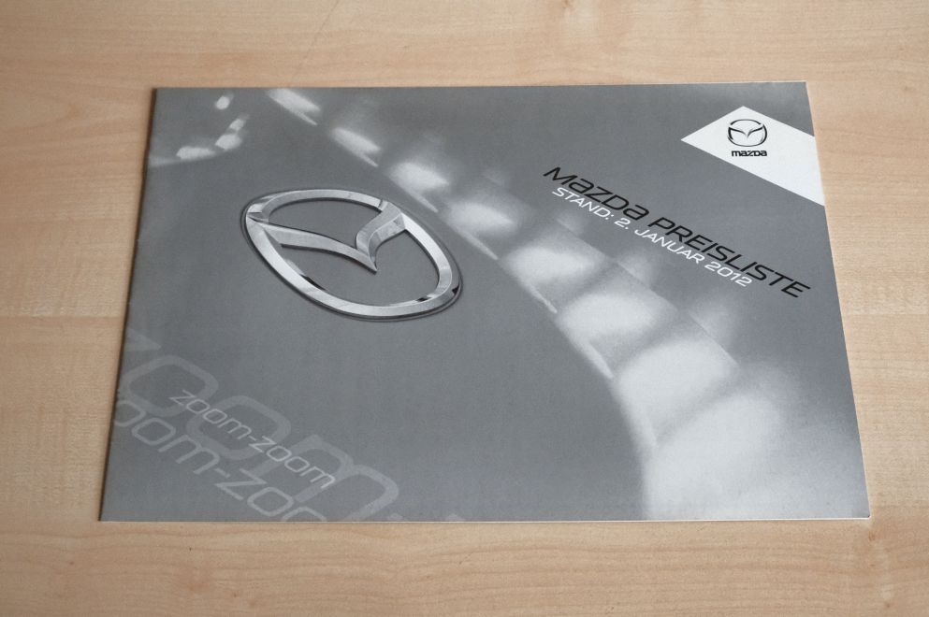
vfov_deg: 37.8
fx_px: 902
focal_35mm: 35
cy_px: 308
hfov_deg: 54.5
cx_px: 464
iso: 6400
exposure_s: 1/340
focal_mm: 23.3
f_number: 5.6
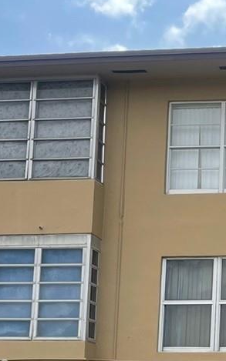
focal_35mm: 94
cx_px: 379
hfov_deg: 12.9
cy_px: 367
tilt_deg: +8.6
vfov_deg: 21.3
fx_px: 927
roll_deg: +0.1
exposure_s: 1/1642
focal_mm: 4.2
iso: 32
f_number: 1.6
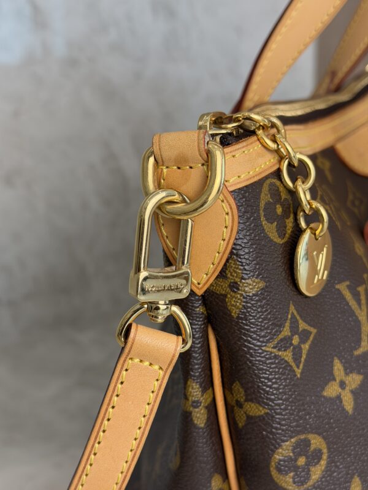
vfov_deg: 39.7
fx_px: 680
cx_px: 184
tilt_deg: -16.8
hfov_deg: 30.3
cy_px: 245
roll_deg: +0.3
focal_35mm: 48
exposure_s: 1/120
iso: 50
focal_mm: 6.76
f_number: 1.78
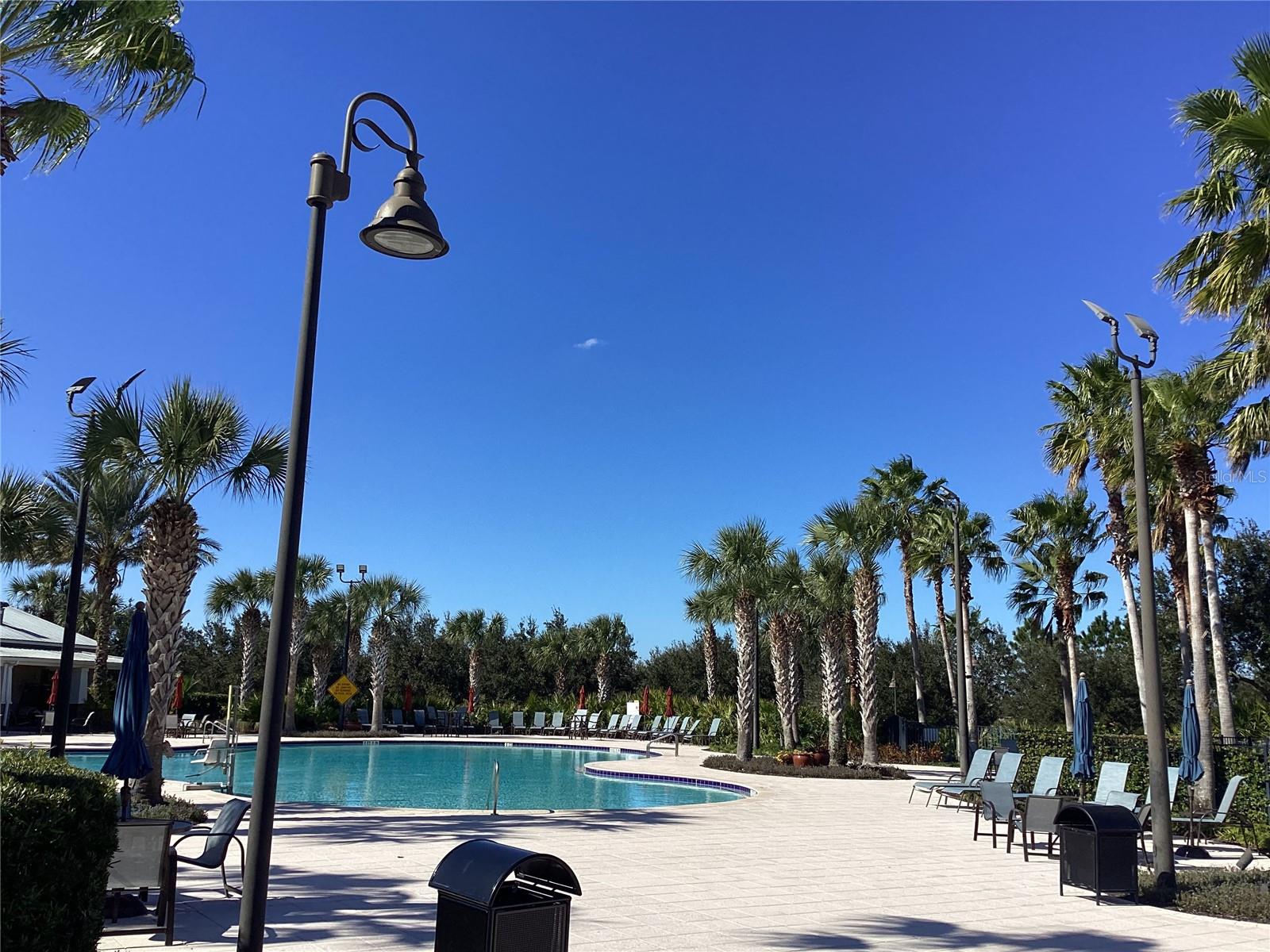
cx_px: 635
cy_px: 476
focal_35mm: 31
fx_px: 1137
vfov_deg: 45.4
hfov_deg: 58.4
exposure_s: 1/1538
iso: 25
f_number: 2.4
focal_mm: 3.3
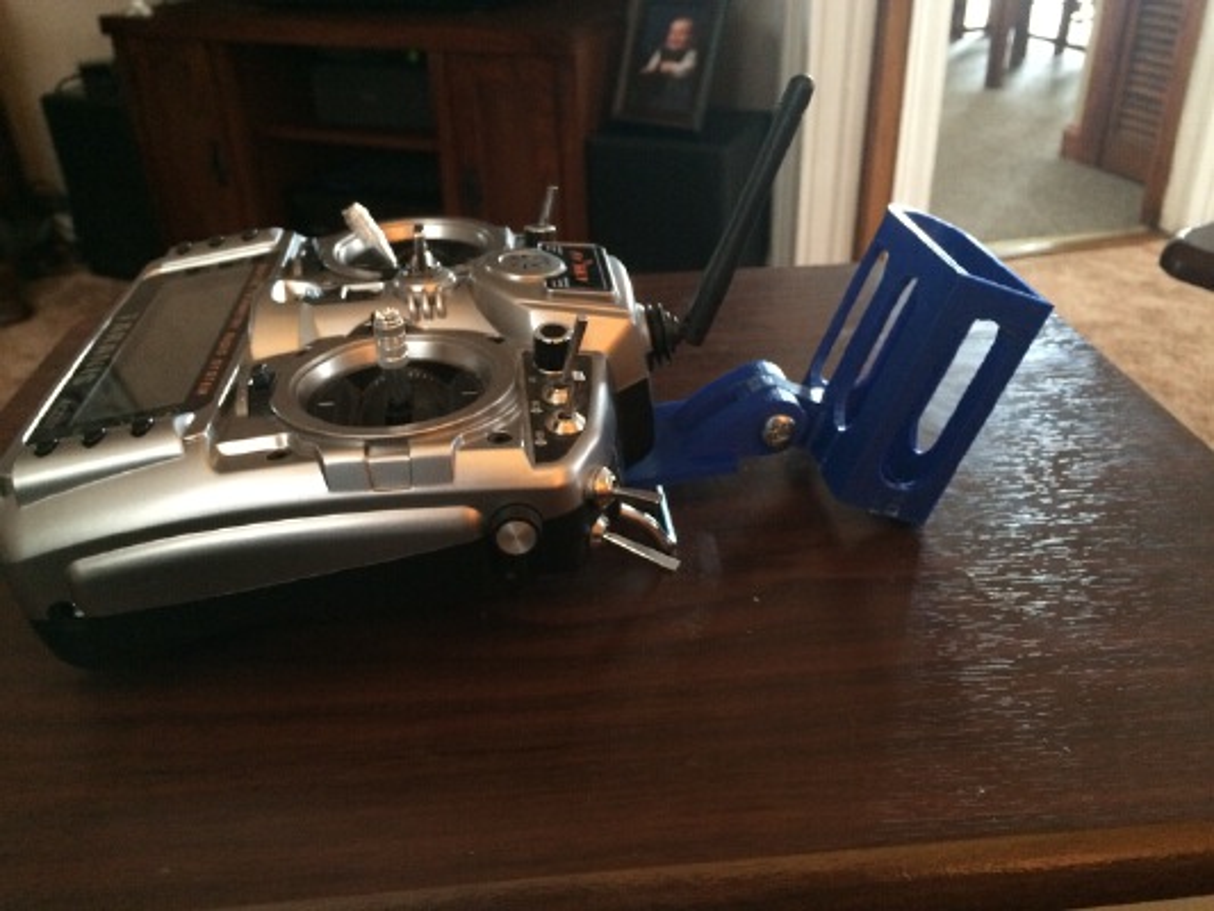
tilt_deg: -31.0
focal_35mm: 29
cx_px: 607
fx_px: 1017
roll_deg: +3.2
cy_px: 456
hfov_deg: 61.6
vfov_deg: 48.2
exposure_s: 1/15
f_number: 2.2
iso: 400
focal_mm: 4.15
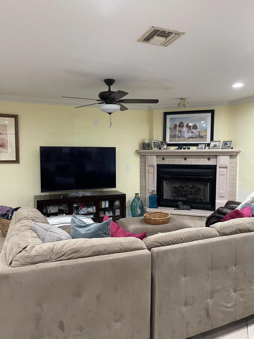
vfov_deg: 67.3
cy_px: 170
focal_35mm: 26
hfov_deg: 53.1
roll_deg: +0.1
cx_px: 127
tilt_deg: -4.9
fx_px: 254
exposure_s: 1/60
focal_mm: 5.1
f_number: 1.6
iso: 250
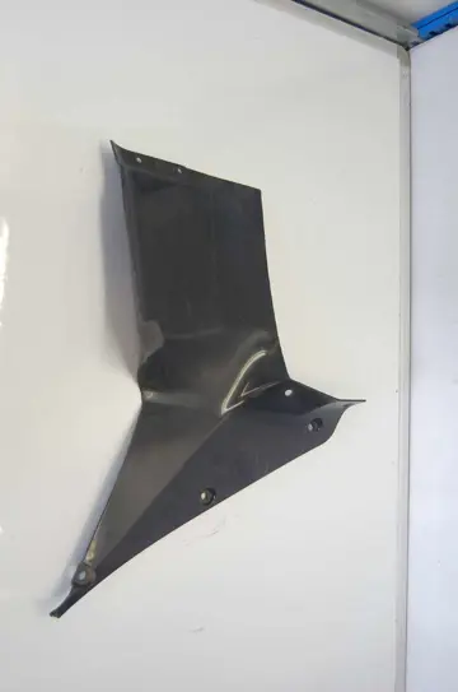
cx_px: 229
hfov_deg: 36.7
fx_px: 690
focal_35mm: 36
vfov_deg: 53.2
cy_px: 346
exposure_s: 1/80
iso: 400
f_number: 4.5
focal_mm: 24
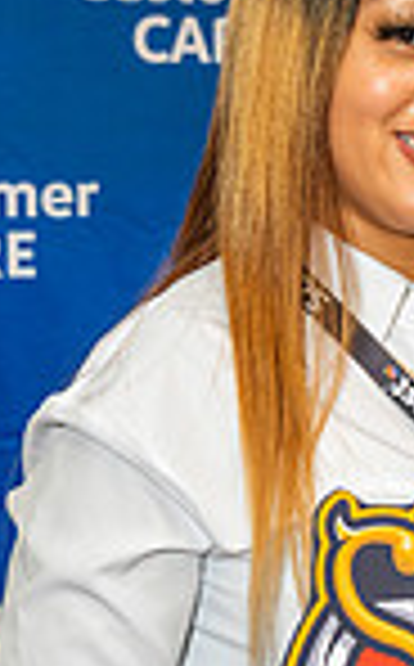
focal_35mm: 124
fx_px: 2247
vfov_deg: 16.8
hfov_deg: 10.5
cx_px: 387
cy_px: 508
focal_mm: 40
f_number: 4.5
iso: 2000
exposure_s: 1/160
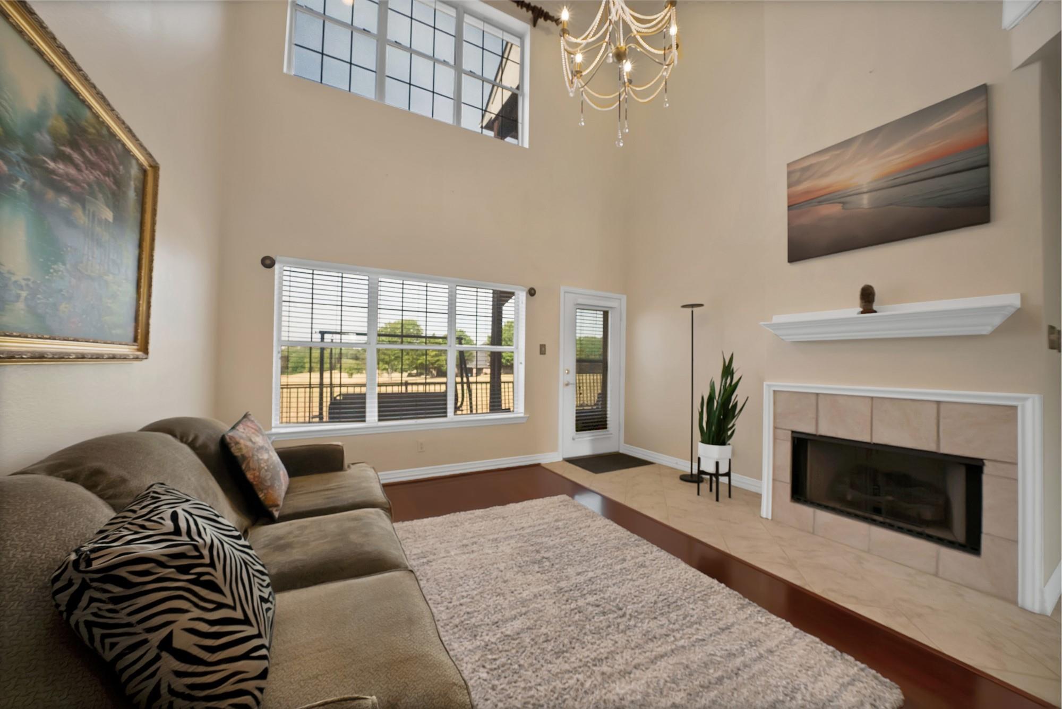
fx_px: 354
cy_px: 354
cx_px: 531
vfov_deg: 90.1
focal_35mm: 12
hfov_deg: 112.6
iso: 640
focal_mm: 12
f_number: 9
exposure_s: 1/10
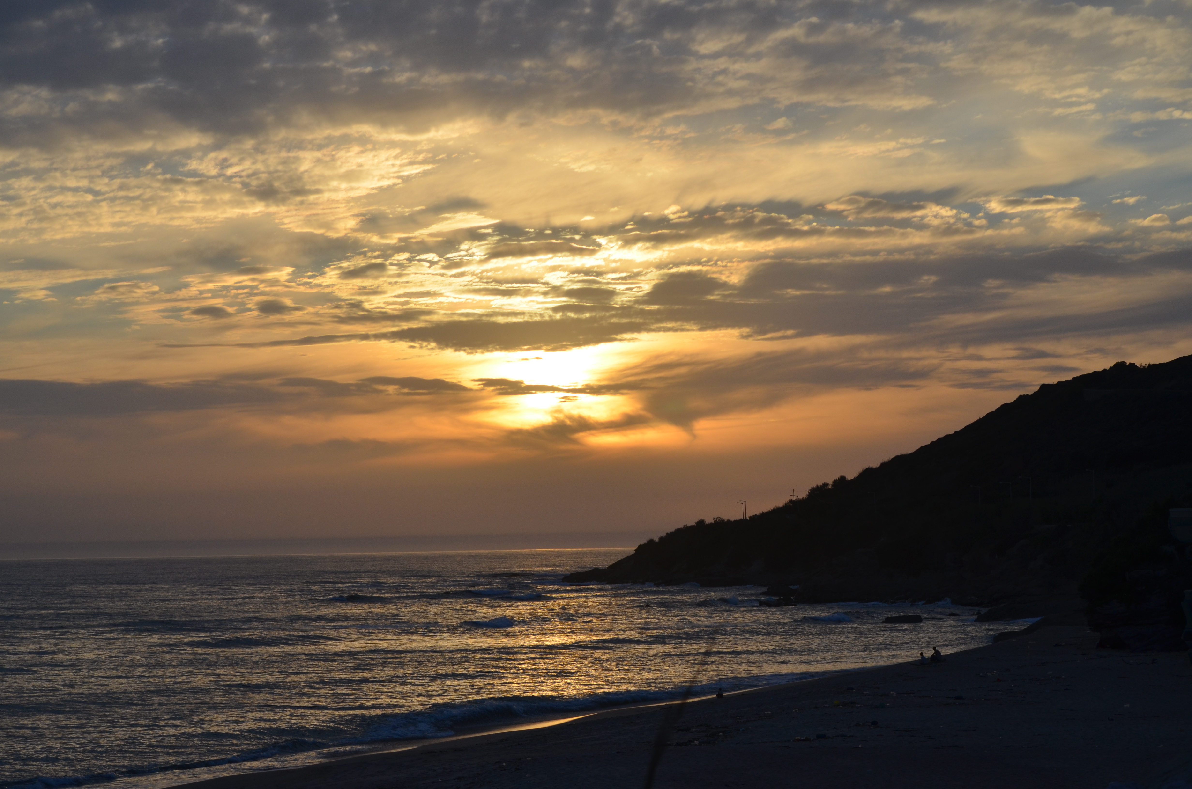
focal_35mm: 93
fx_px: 3073
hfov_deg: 22.0
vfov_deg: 14.6
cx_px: 596
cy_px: 394
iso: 200
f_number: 7.1
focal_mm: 62
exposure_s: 1/800
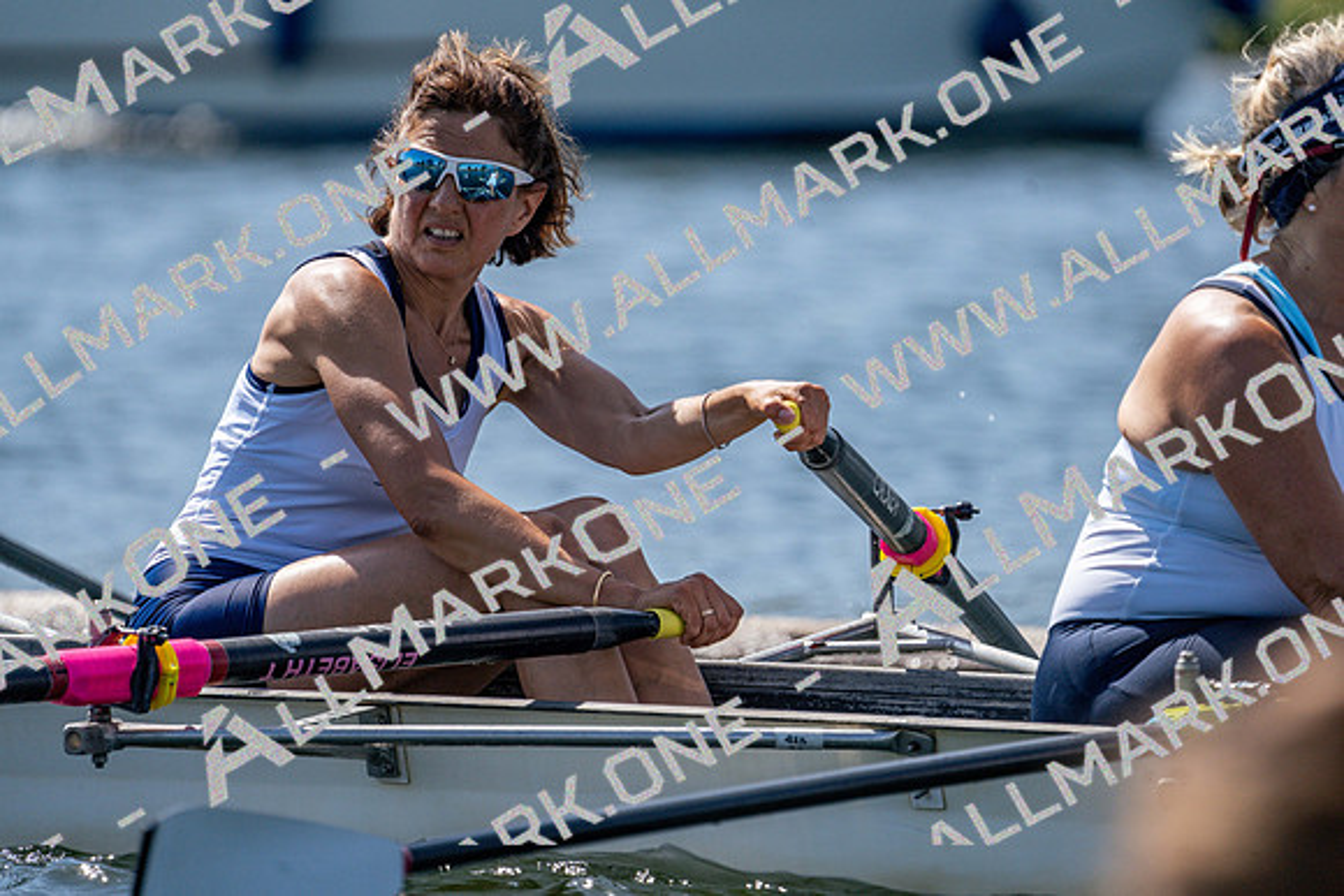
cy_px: 448
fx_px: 20873
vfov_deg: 2.5
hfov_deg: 3.7
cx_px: 672
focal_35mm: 559
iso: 320
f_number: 6.3
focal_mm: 559
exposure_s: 1/2000
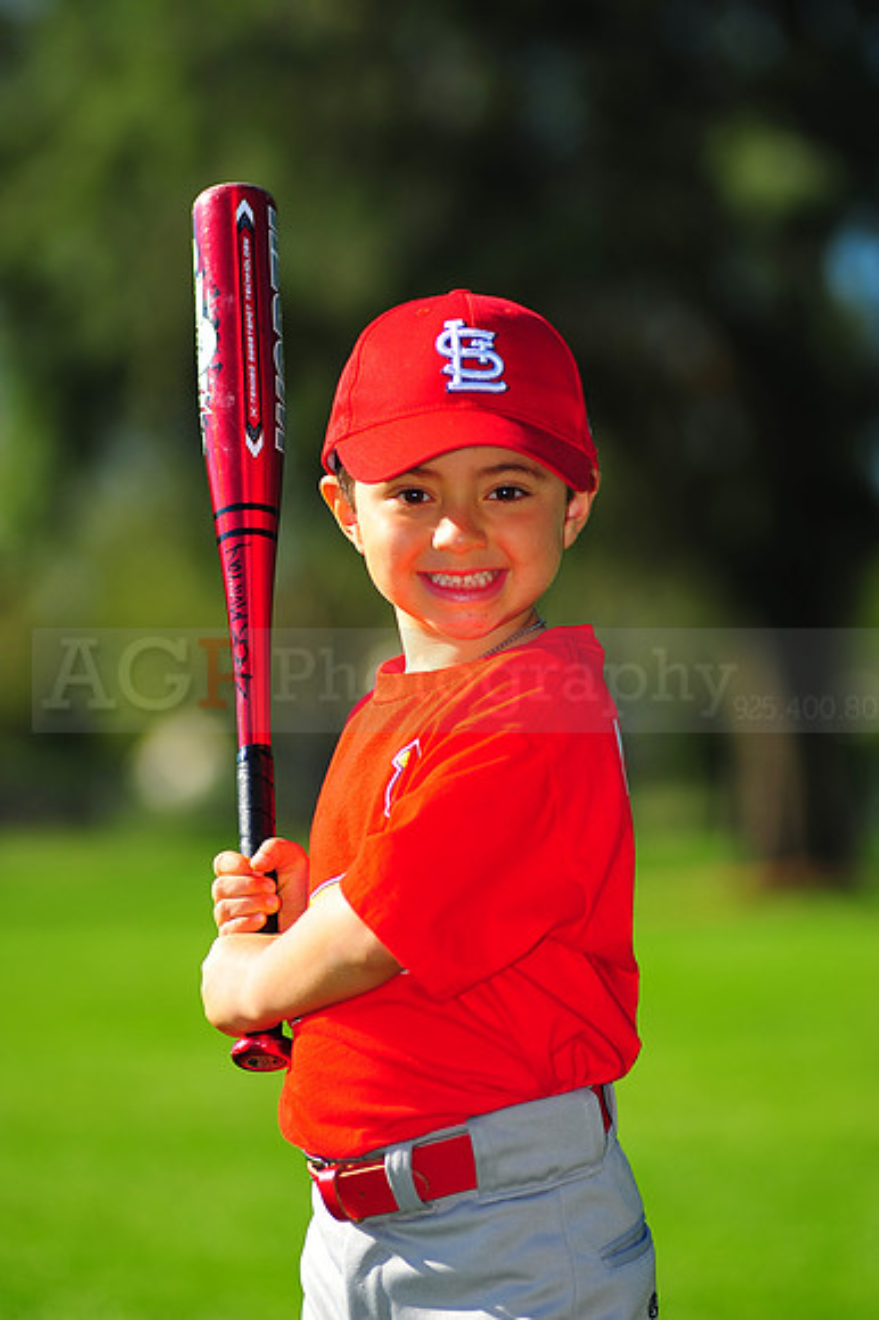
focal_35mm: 180
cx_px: 440
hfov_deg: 7.6
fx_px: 6600
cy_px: 660
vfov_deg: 11.4
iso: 200
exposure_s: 1/1600
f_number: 4
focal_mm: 180
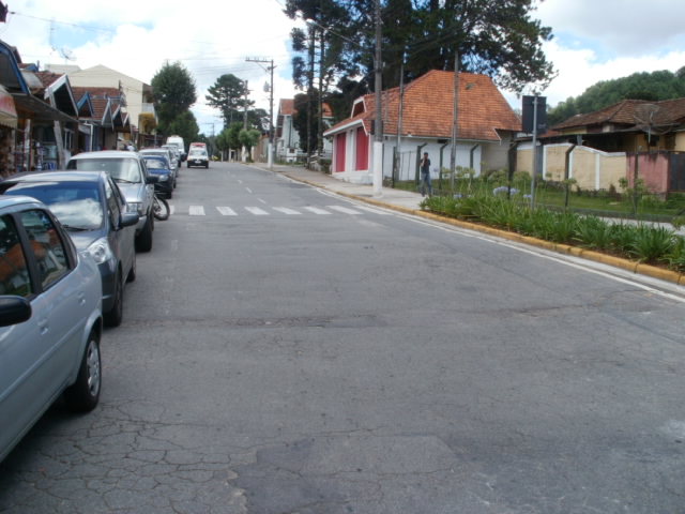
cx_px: 342
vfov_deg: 39.7
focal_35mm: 36
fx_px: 712
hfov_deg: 51.4
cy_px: 257
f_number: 5.6
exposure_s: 1/250
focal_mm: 6.3
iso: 100
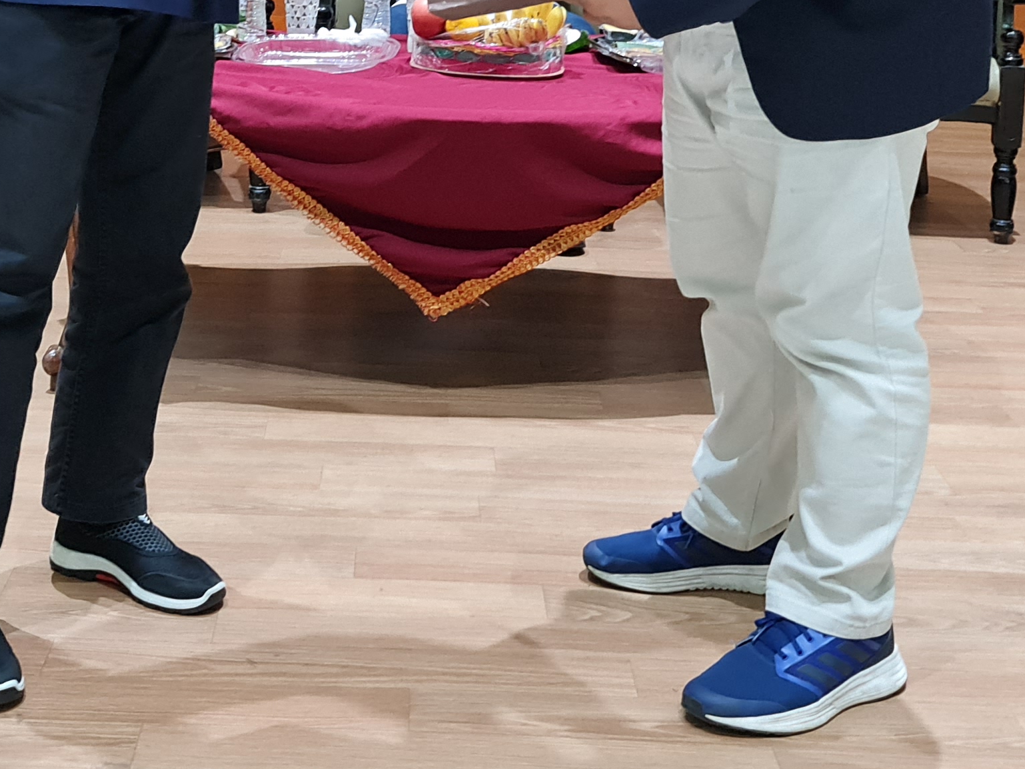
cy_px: -25
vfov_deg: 21.7
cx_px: 363
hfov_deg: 29.7
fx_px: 1925
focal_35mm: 65
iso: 500
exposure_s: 1/50
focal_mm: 7
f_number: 1.8
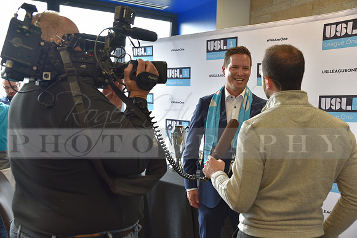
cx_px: 178
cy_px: 119
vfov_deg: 41.1
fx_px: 317
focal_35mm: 32
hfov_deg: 58.7
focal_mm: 32
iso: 400
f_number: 4
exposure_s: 1/60
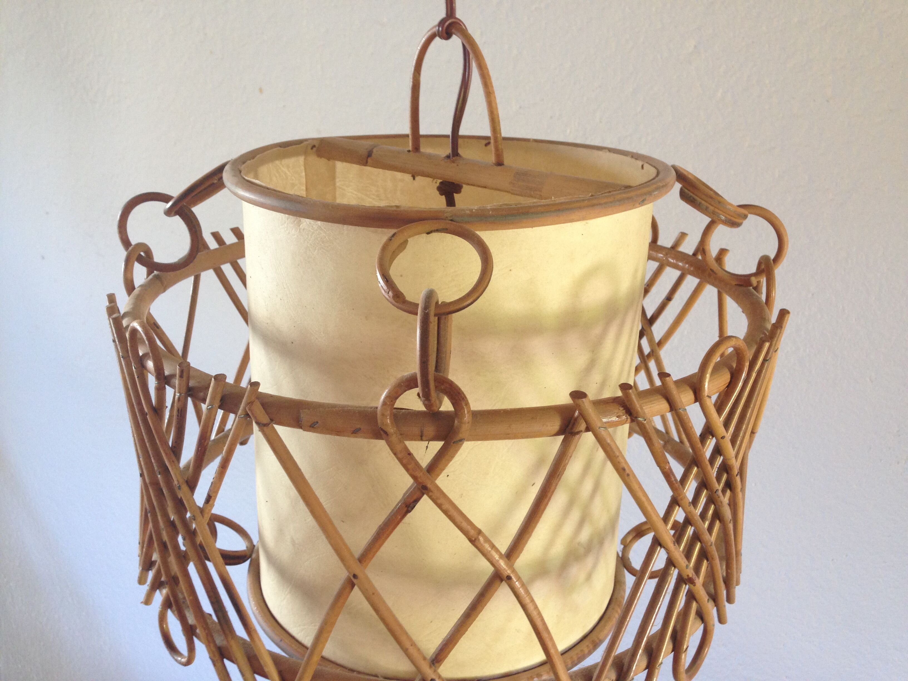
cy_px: 340
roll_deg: -0.6
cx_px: 454
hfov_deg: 55.4
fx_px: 866
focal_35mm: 33
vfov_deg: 42.9
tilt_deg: -22.8
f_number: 2.4
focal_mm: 4.12
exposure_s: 1/20
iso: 100
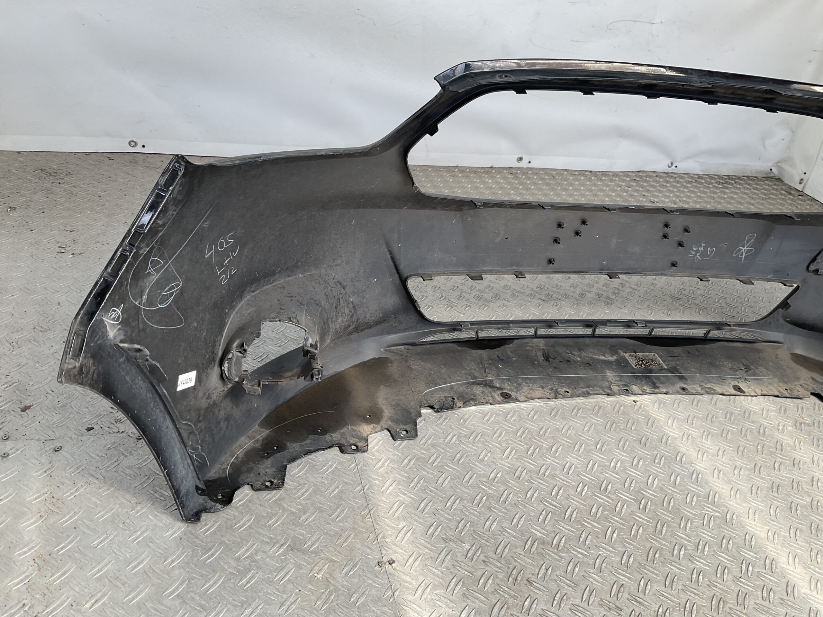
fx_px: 689
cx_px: 412
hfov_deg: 61.7
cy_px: 308
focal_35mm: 29
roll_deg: -10.6
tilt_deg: -30.2
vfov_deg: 48.2
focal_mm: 3
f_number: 1.8
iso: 16
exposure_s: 1/216
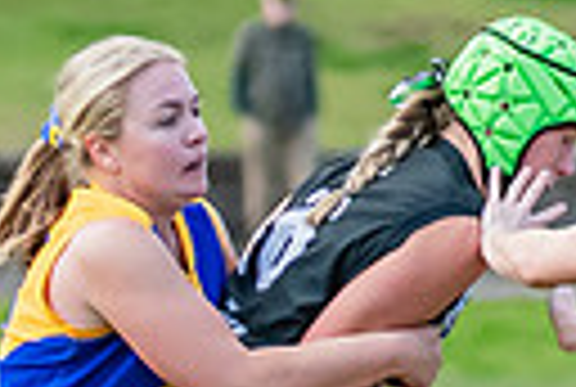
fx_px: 28354
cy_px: 571
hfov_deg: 1.2
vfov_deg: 0.8
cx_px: 242
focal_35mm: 1768
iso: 800
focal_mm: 170
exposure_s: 1/1600
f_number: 5
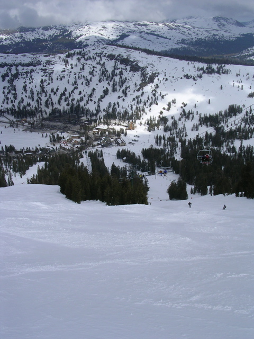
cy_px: 170
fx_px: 372
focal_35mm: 38
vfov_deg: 49.0
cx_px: 127
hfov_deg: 37.7
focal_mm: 5.8
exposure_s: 1/717
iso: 50
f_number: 5.6
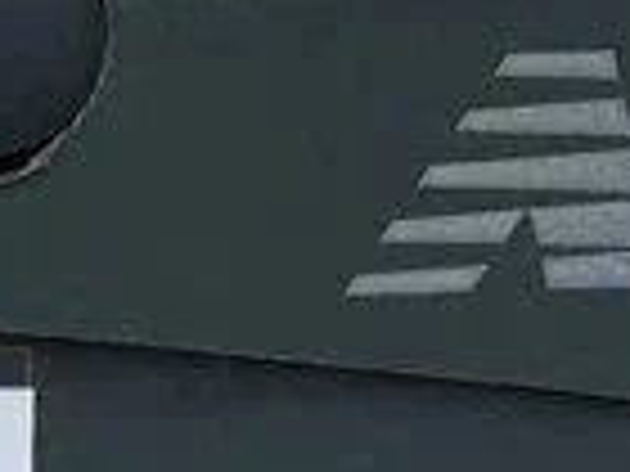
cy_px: -294
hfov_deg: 9.8
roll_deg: +0.5
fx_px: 3622
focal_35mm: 199
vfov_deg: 7.3
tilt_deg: -19.6
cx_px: -86
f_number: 2.4
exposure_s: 1/849
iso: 25
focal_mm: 3.3
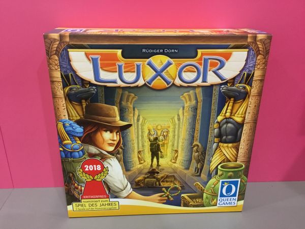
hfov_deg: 58.4
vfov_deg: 45.4
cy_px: 114
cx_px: 152
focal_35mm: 31
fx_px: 273
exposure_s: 1/17
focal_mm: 3.3
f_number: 2.4
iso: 200
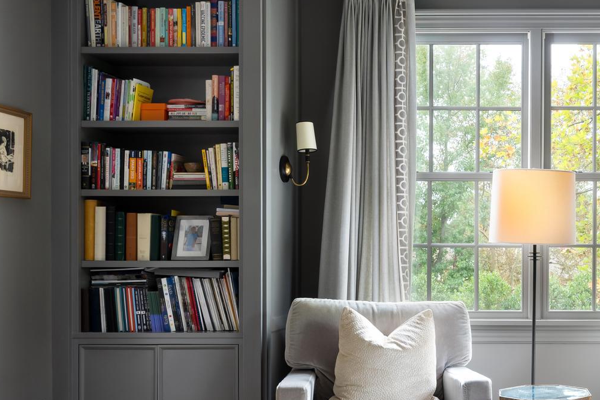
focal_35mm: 45
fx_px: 750
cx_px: 550
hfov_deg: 40.1
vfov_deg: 29.6
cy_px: 269
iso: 800
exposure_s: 1/200
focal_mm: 22
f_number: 10
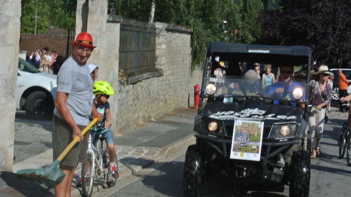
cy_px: 113
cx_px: 175
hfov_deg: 24.7
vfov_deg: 14.0
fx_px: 800
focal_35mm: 86
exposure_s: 1/100
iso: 100
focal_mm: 30
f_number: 16
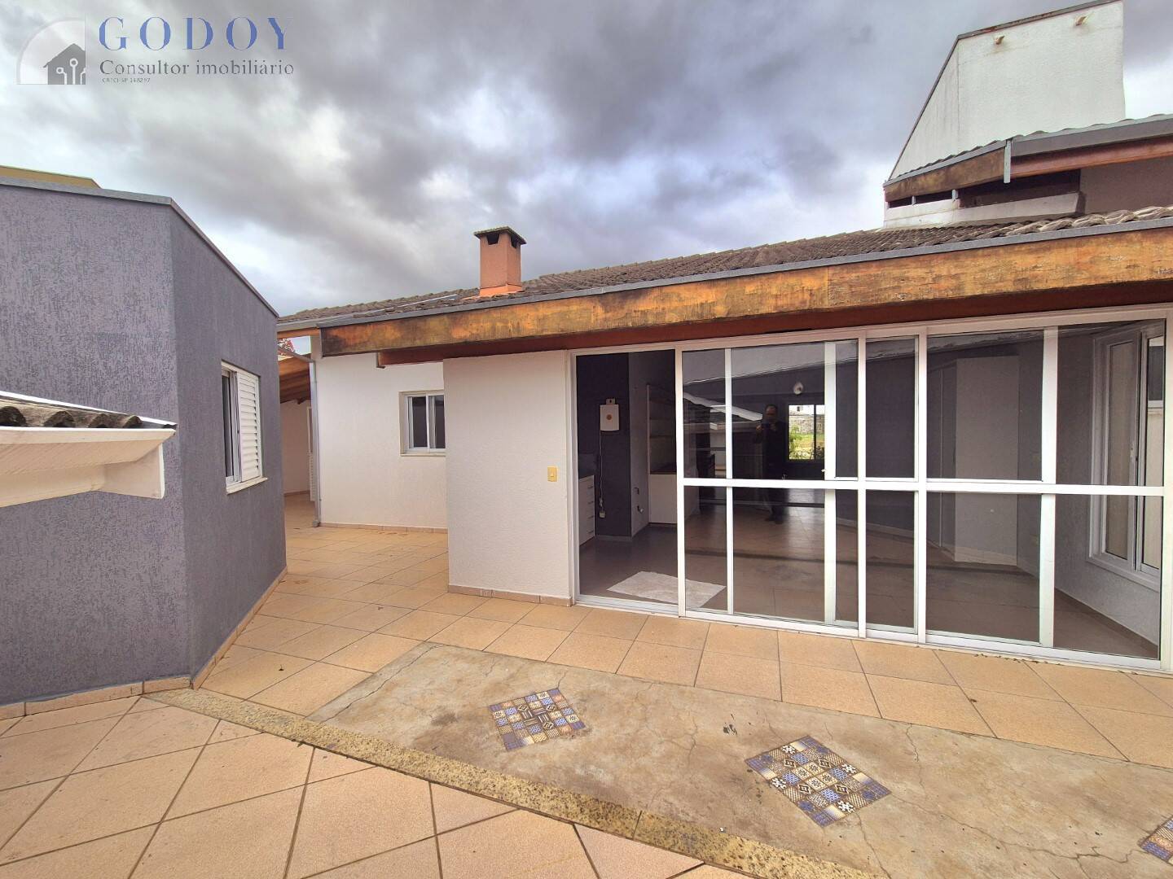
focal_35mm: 13
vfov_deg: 89.9
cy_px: 440
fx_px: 441
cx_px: 586
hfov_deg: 106.2
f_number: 2.2
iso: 50
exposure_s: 1/120
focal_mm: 2.2
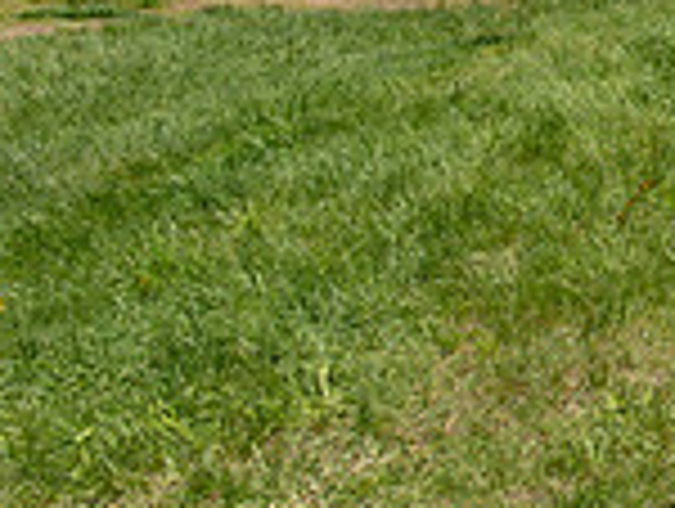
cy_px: -106
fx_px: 2617
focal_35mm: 134
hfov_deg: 13.4
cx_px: 1174
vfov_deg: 10.9
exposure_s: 1/250
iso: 100
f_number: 5.6
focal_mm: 24
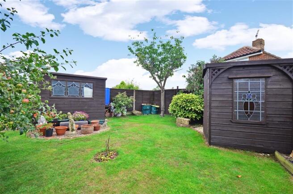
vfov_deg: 77.0
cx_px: 146
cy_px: 97
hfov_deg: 100.5
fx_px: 122
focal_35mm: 15
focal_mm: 10
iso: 200
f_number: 10
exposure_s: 1/25
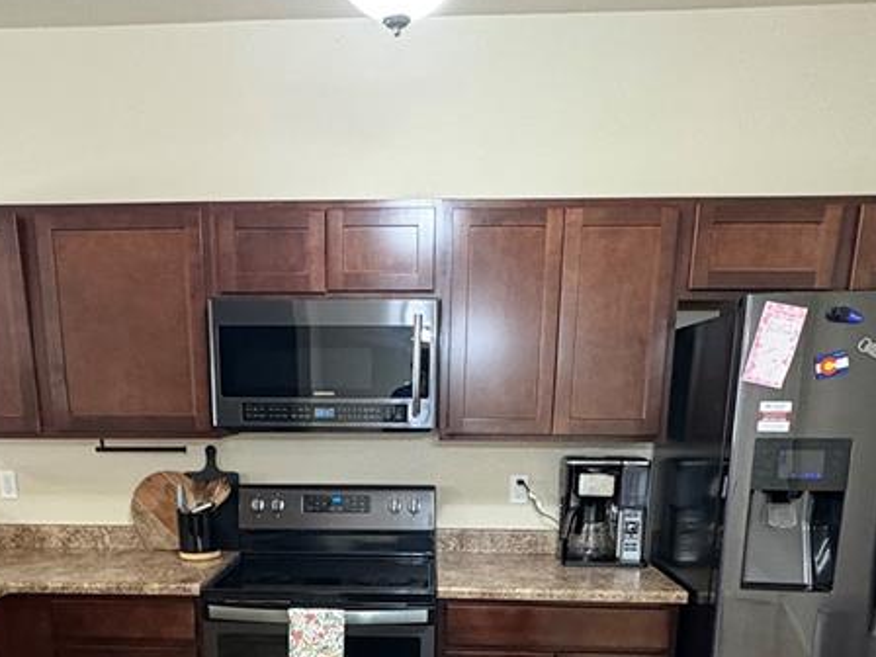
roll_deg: -0.5
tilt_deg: -14.6
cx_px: 379
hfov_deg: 56.6
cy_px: 597
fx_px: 810
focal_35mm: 32
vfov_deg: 40.6
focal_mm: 2.22
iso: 800
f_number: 2.2
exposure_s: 1/40
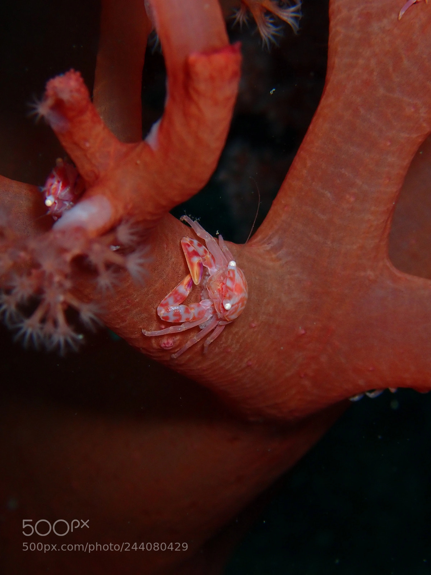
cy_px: 288
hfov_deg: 14.8
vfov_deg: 19.6
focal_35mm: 100
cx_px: 216
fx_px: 1660
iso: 200
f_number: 6.3
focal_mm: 18
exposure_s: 1/200
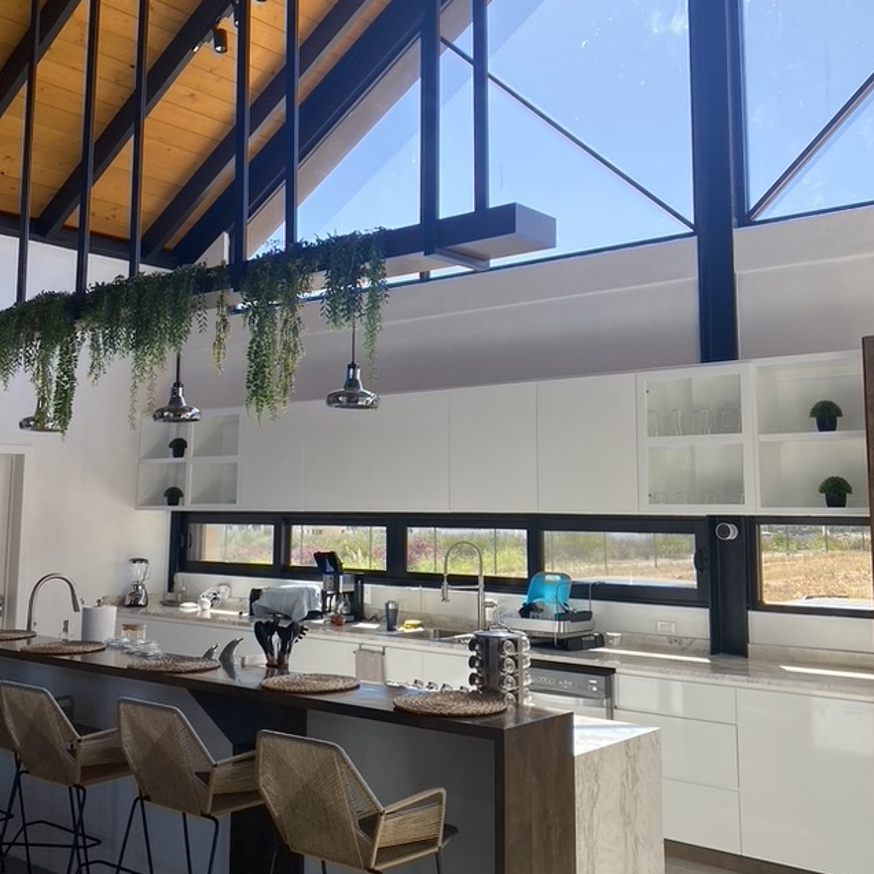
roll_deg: -0.6
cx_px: 394
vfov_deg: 44.8
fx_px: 1057
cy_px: 377
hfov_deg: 44.9
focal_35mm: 37
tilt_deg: +8.2
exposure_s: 1/833
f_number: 1.8
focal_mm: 4.25
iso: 32
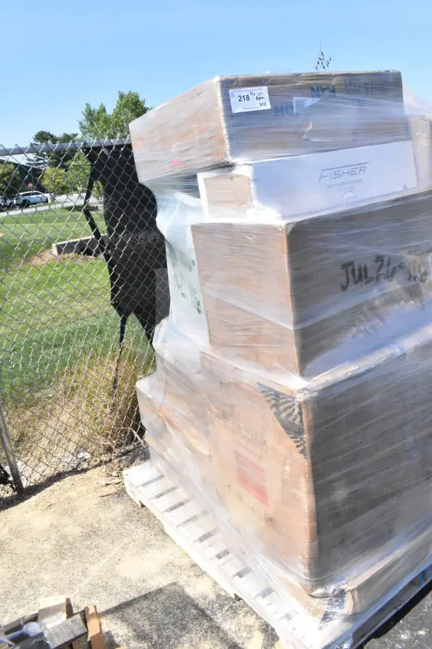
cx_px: 216
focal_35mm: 27
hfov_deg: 47.9
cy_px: 324
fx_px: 486
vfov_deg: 67.4
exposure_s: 1/1250
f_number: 20
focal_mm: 18
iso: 6400
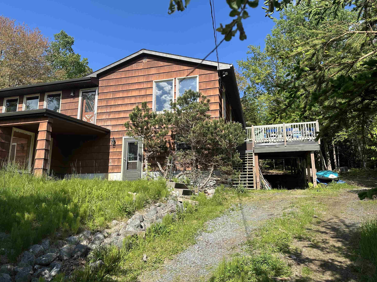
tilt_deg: +11.0
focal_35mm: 25
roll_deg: +0.2
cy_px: 139
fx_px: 272
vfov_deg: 54.9
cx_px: 181
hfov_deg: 69.4
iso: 80
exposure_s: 1/2732
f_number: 1.78
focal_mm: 6.86
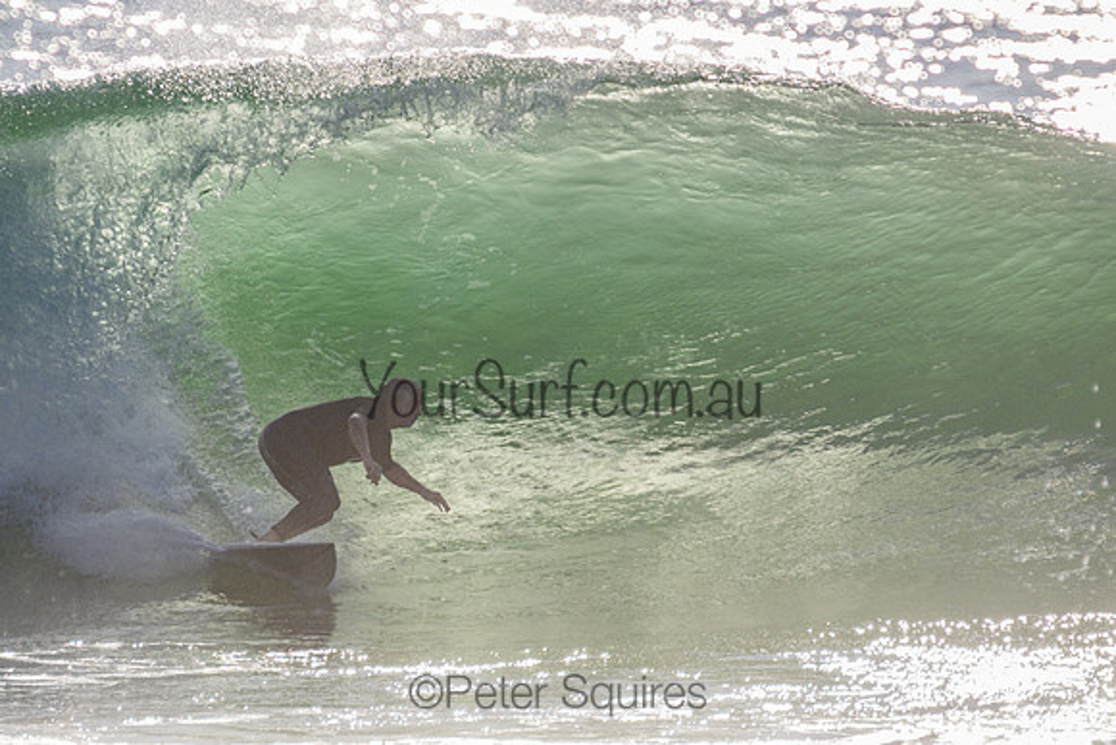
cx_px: 558
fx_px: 24805
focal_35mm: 800
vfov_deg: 1.7
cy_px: 372
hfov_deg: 2.6
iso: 800
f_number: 11
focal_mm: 800
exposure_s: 1/2000
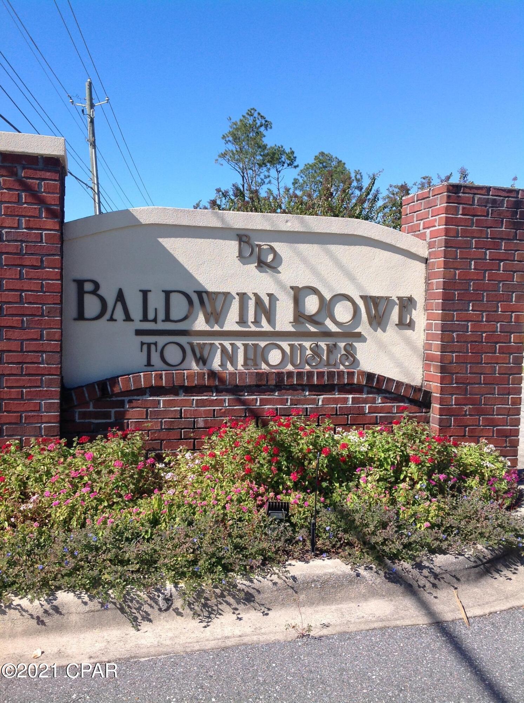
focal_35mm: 35
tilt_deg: +1.3
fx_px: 709
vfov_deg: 52.7
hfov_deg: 40.6
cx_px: 262
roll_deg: -0.6
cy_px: 352
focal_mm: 4.28
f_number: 2.4
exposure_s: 1/1120
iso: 50
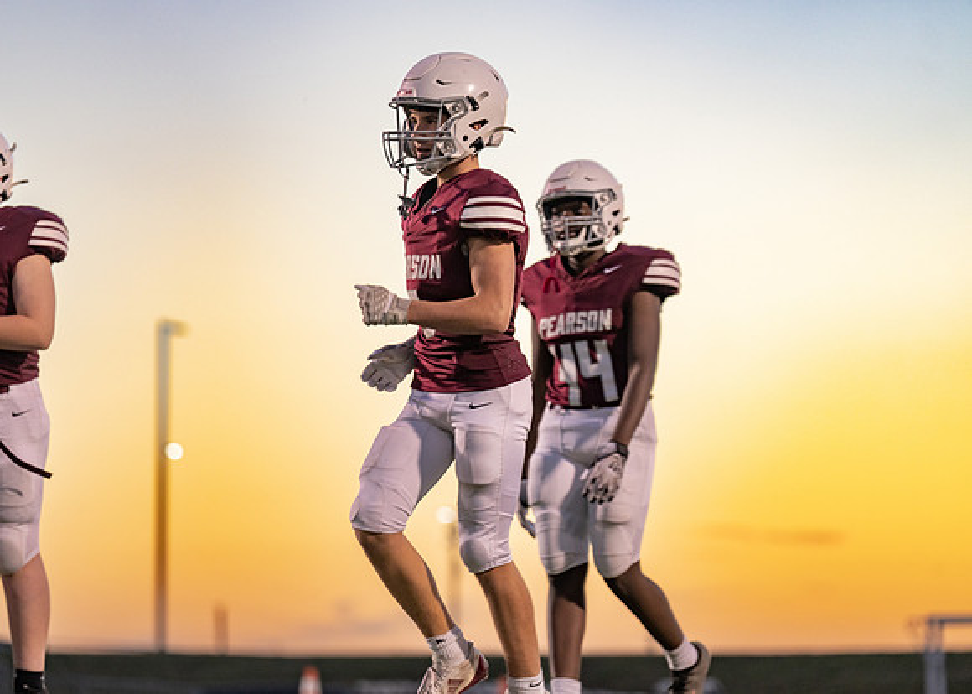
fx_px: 4316
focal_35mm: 156
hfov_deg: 12.8
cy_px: 344
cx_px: 433
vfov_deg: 9.2
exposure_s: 1/500
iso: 800
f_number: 2.8
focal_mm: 140
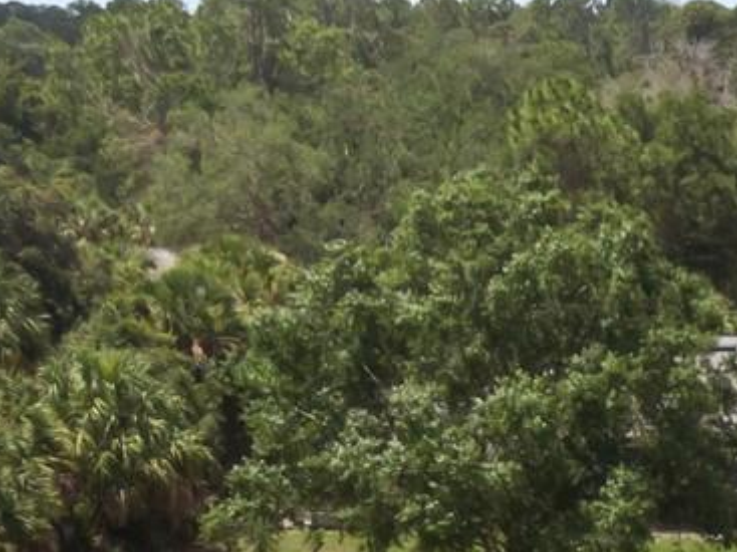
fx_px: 3618
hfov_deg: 10.8
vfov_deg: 8.3
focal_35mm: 170
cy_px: 1117
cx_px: 1372
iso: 100
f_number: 3.4
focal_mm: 6.77
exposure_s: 1/1250
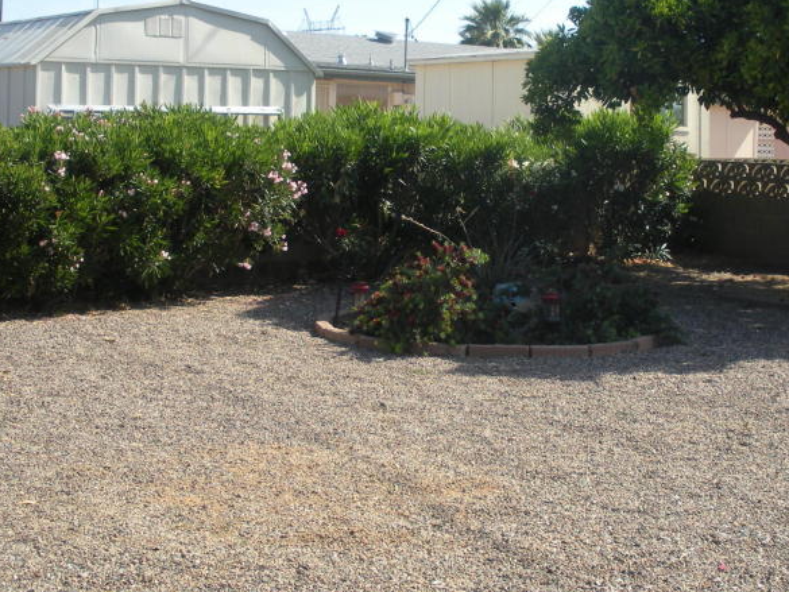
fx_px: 1436
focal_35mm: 63
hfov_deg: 30.5
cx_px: 508
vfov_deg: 23.2
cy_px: 202
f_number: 3.5
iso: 88
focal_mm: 6.3
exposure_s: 1/492
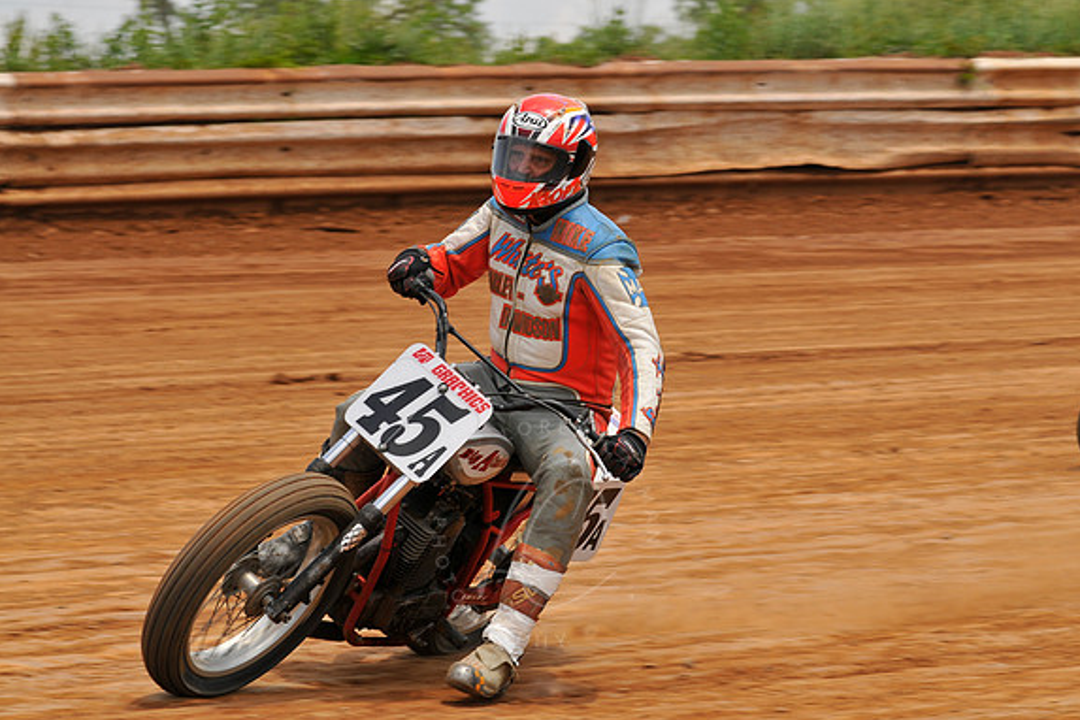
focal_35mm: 190
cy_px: 361
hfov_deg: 10.9
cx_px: 545
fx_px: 5685
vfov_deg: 7.2
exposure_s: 1/400
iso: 200
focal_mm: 125
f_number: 9
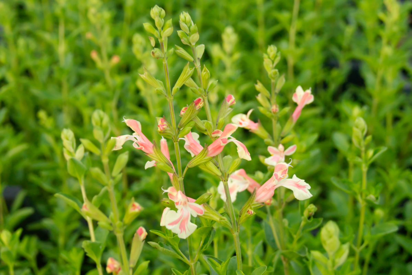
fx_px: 944
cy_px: 138
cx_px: 206
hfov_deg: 24.6
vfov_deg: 16.6
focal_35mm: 82
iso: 2500
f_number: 10
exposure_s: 1/320
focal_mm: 55
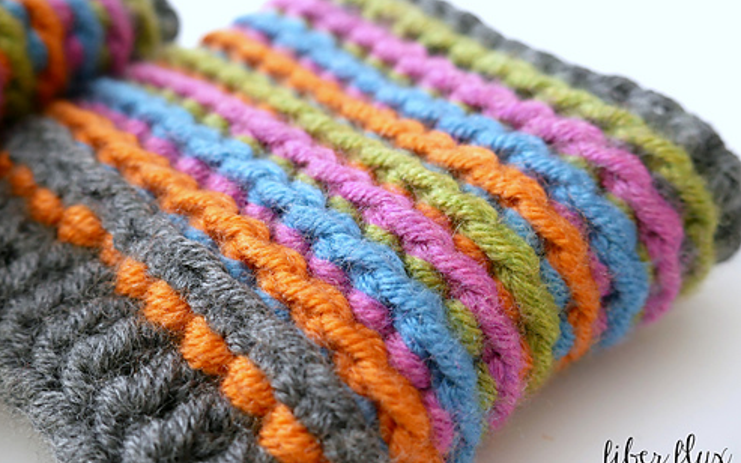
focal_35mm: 43
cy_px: 213
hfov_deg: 46.2
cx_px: 367
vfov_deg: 29.8
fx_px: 868
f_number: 4.4
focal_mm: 20
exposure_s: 1/60
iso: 640
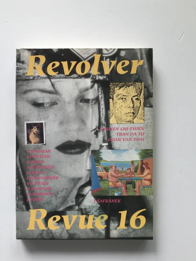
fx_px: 257
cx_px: 78
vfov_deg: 53.8
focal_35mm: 34
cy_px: 146
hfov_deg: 41.6
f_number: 1.8
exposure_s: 1/294
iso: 20
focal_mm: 3.99
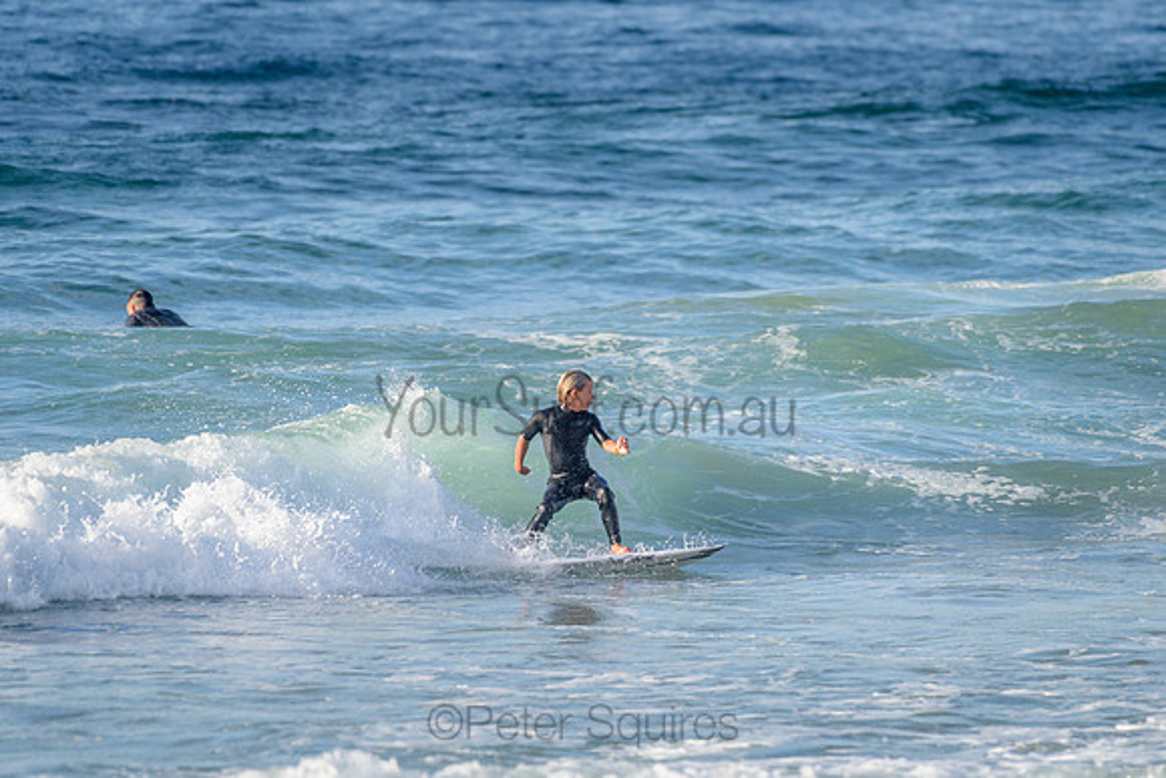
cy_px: 398
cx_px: 597
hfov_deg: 3.4
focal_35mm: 613
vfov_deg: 2.2
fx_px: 19857
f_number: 5.6
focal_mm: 500
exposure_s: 1/1250
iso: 250
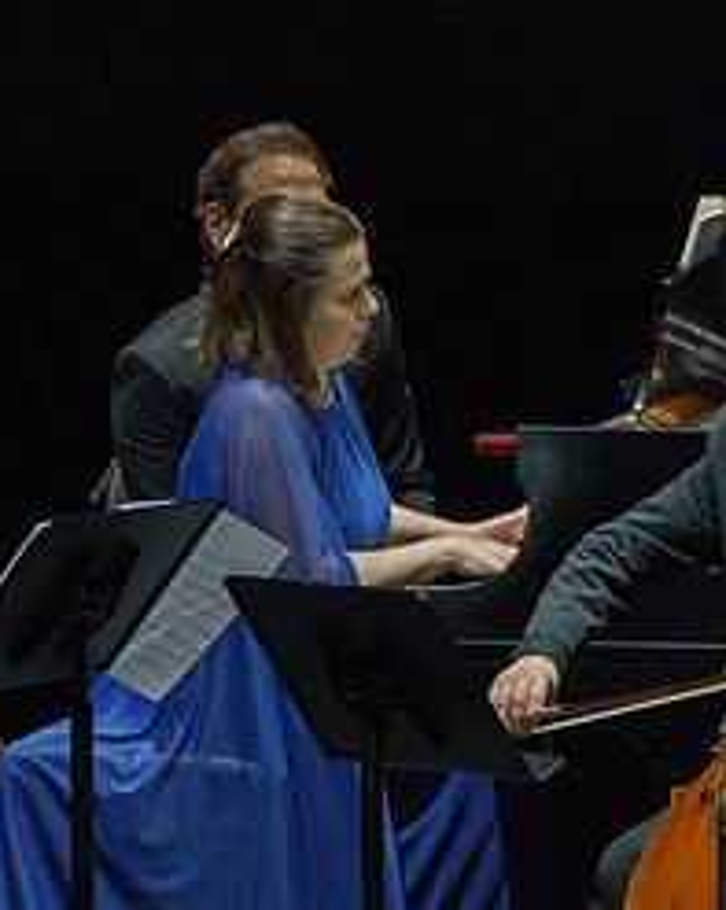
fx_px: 20666
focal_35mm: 768
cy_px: 621
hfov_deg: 2.0
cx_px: 324
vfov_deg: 2.5
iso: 4000
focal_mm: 348
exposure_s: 1/250
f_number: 11
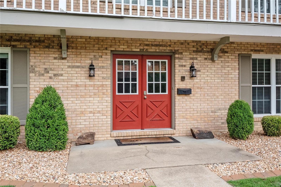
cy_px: 94
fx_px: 281
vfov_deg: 36.9
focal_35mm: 36
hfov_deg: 53.1
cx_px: 140
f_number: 10
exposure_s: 1/100
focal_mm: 18
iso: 400
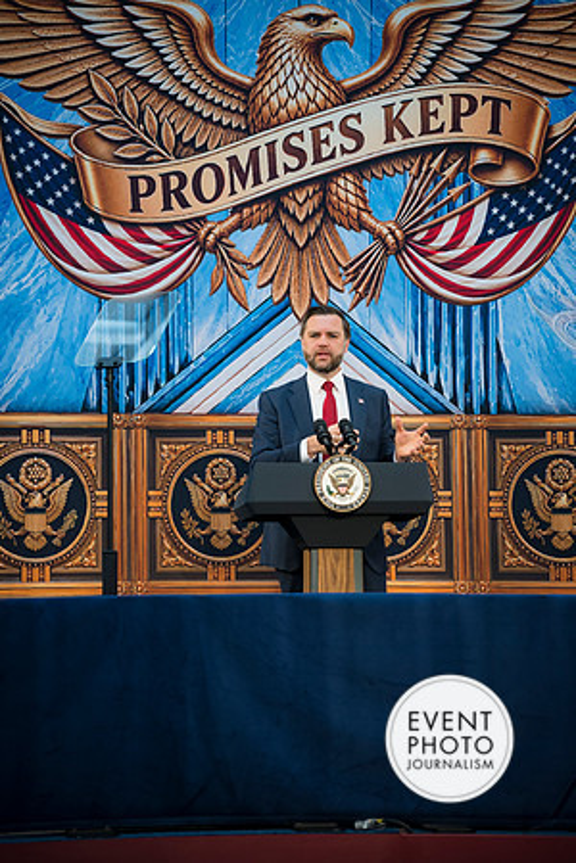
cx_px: 288
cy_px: 432
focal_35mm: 123
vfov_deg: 16.7
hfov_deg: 11.1
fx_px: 2952
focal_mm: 123
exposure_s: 1/320
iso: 450
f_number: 2.8
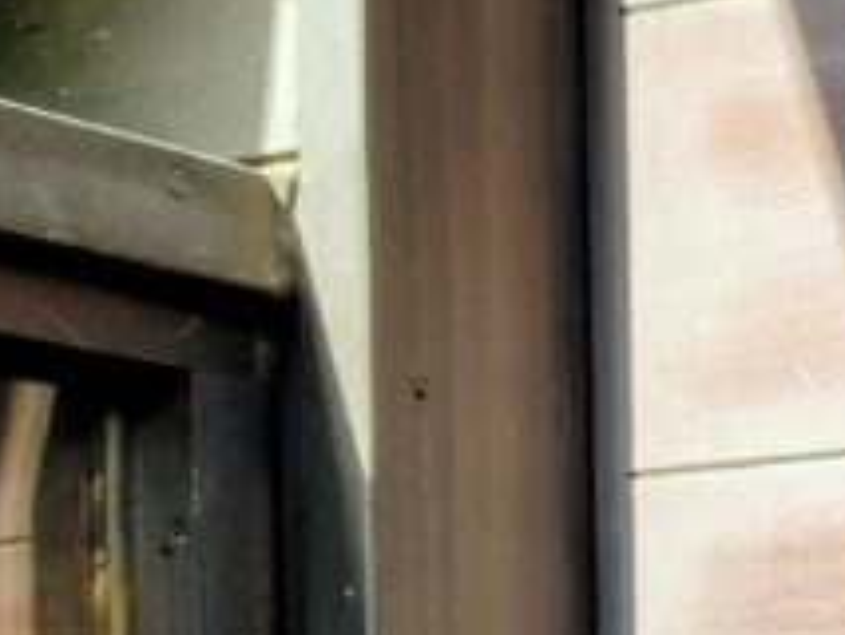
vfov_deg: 10.1
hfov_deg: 12.5
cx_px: 1730
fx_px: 3371
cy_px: 1167
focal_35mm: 138
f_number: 1.9
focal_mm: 5.6
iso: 50
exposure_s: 1/120
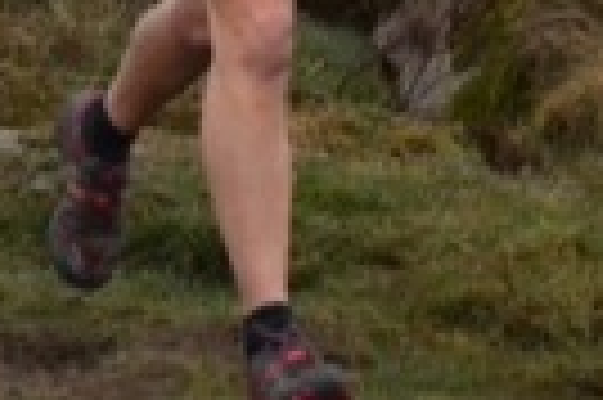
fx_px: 11169
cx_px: -256
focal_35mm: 668
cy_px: -409
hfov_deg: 3.1
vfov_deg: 2.0
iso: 3200
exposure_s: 1/400
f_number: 4.2
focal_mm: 85
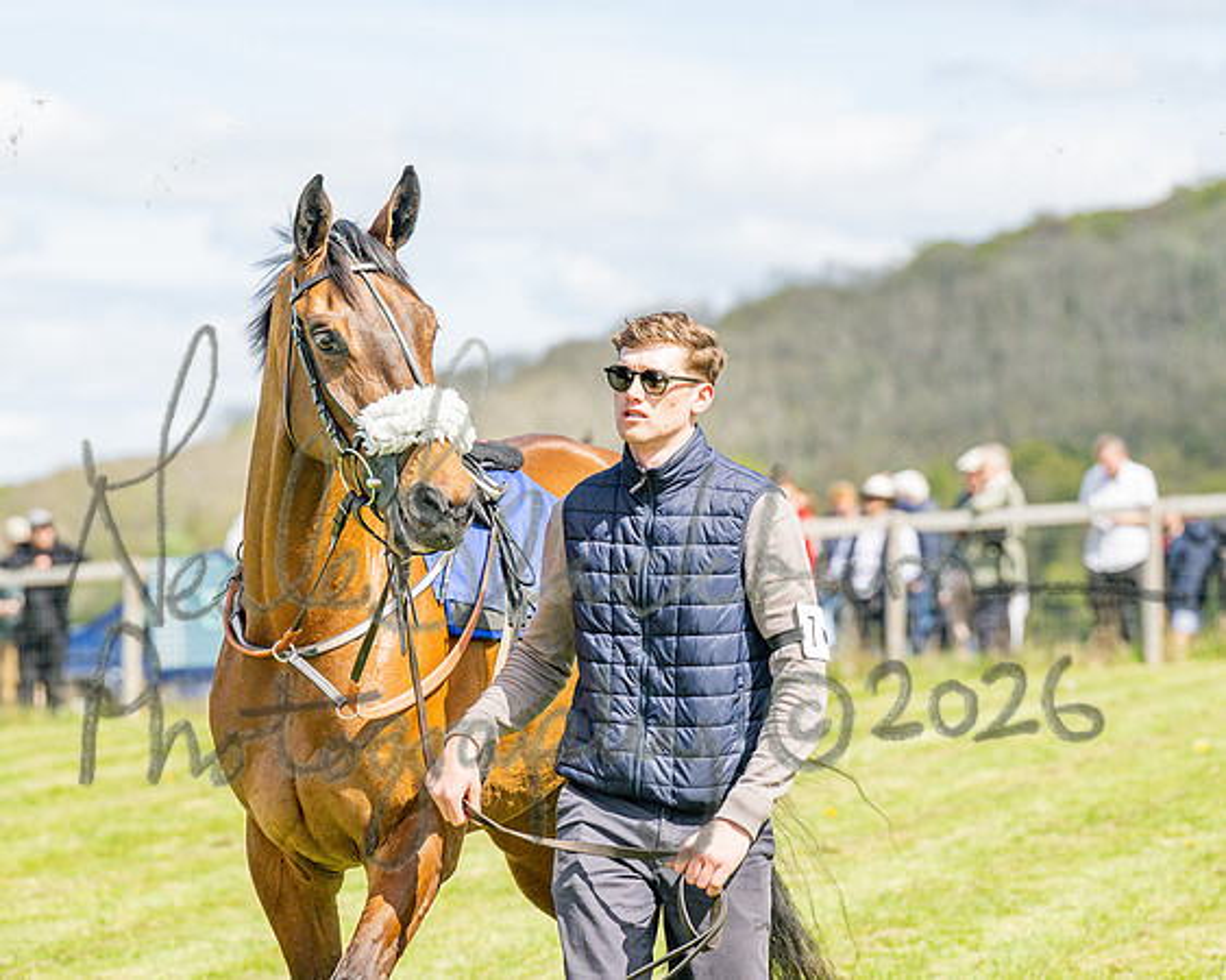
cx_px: 536
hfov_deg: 9.2
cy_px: 490
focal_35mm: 211
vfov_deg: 7.3
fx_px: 7642
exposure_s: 1/3200
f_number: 4
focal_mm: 125
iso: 400
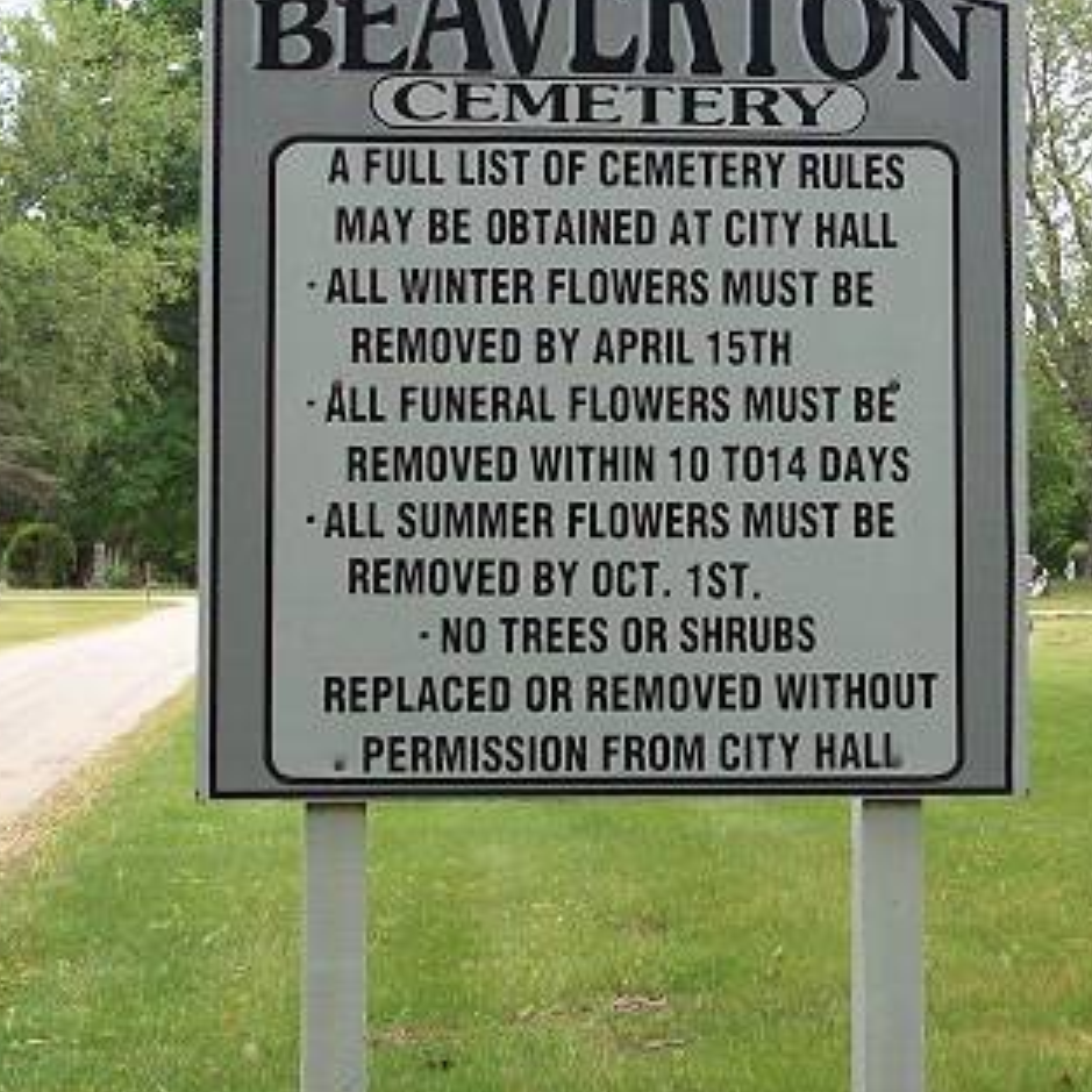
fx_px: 4354
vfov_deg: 14.2
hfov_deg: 14.3
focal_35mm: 122
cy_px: 272
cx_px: 670
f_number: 3.4
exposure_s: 1/359
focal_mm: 9
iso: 80
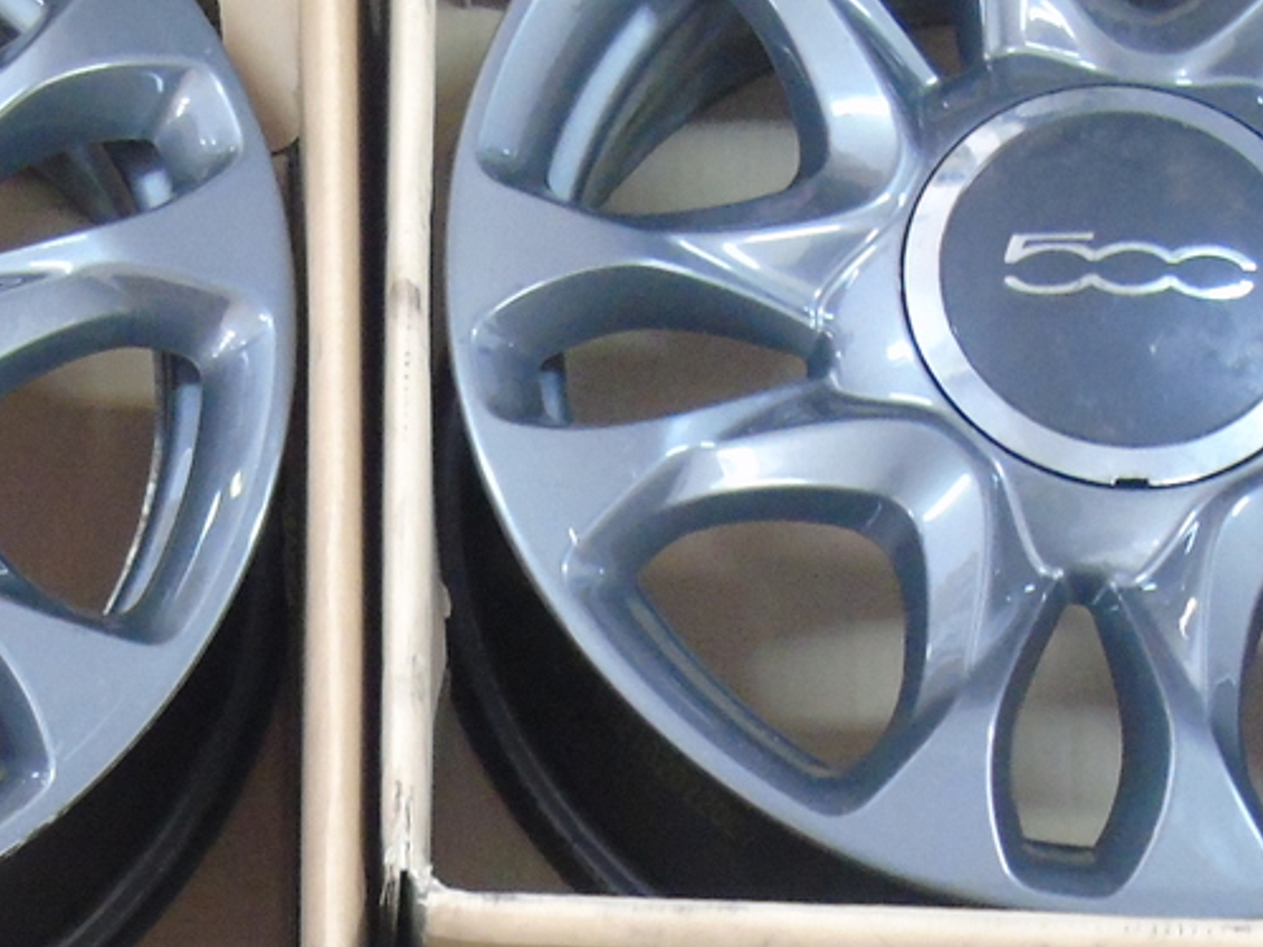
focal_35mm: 109
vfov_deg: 13.2
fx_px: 3976
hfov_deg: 18.0
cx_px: 334
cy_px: 1145
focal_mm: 6.1
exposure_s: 1/5
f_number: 3.8
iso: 400
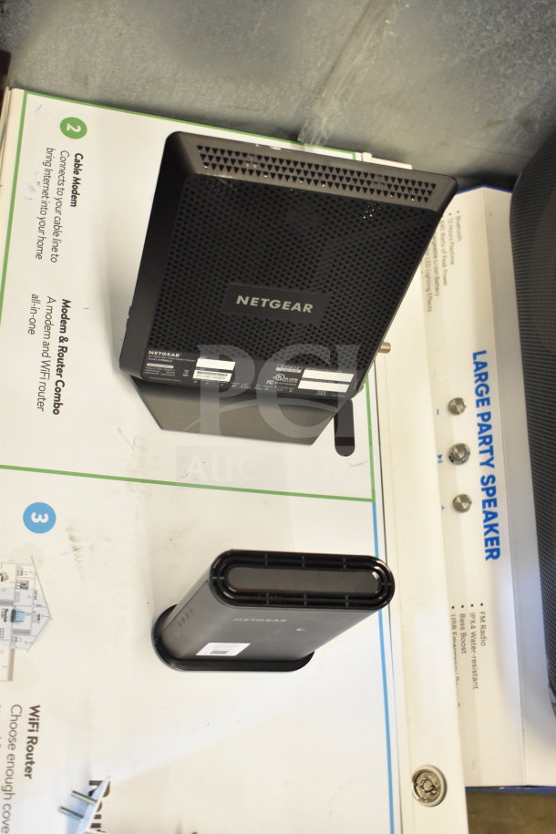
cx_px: 278
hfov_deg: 31.9
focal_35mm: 42
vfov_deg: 46.4
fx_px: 973
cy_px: 417
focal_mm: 28
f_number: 4.2
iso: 2000
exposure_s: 1/50
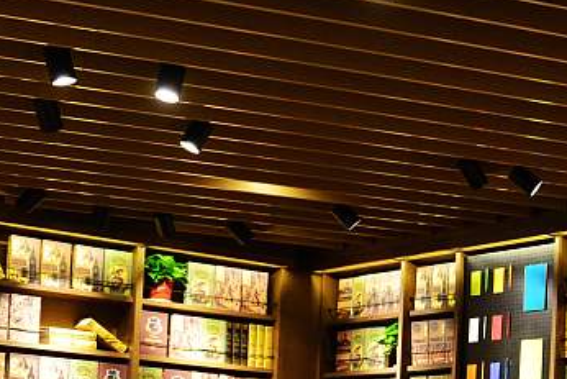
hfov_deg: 16.5
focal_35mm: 111
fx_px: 1749
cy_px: 476
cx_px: 896
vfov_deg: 12.0
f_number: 4.5
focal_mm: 32
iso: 800
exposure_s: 1/100
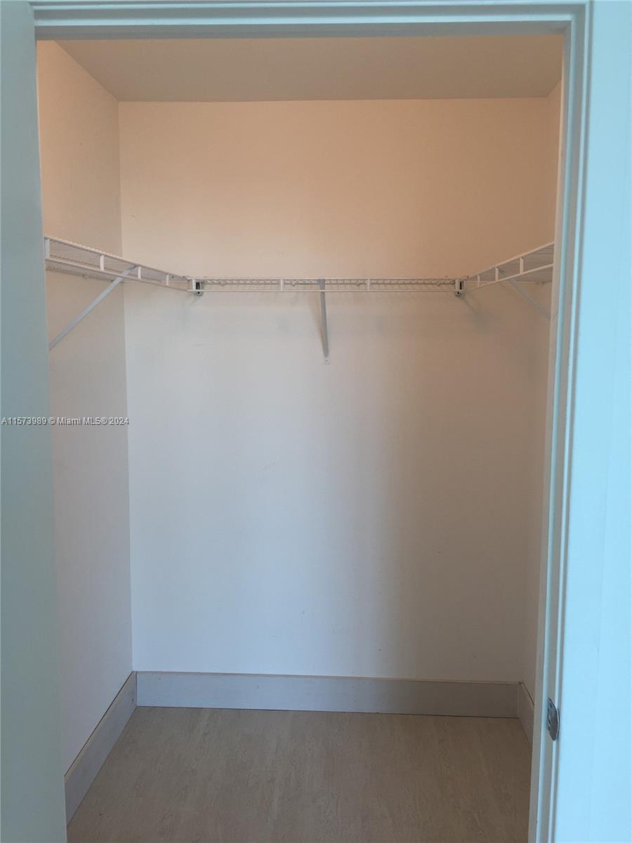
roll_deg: +0.2
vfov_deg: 61.7
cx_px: 316
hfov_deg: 48.2
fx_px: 706
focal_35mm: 29
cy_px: 422
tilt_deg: -7.0
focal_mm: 4.15
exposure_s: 1/40
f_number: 2.2
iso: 40
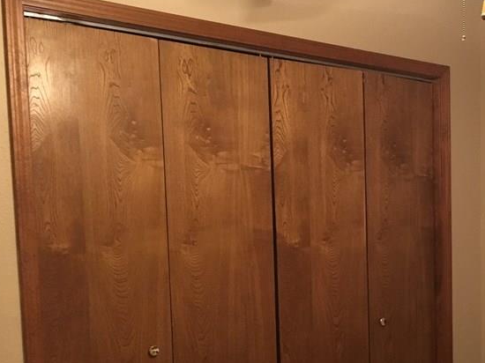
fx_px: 756
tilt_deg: -5.5
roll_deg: +0.1
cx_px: 396
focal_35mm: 54
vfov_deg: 26.4
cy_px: 303
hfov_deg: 34.4
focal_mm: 4.15
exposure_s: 1/15
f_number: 2.2
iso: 500
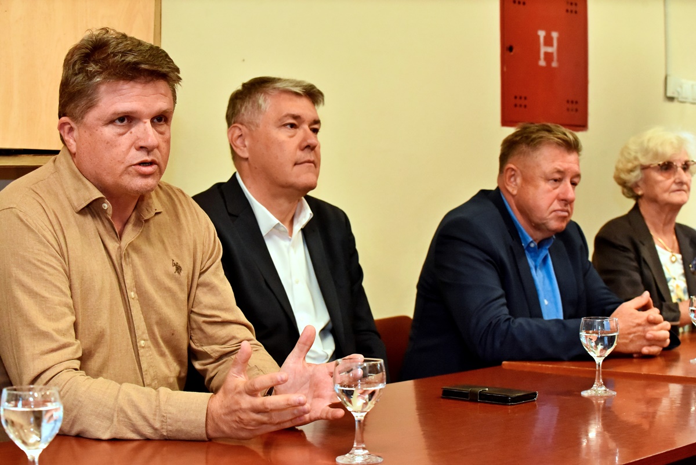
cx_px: 348
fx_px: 1354
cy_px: 232
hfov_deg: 28.8
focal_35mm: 70
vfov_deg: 19.5
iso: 5000
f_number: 5.6
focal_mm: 70
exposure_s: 1/60
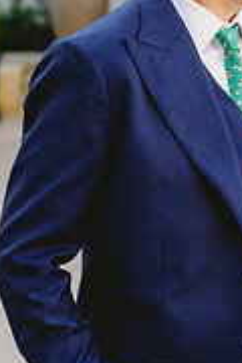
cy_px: 145
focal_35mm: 160
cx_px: 250
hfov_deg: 8.5
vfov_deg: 12.8
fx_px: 1613
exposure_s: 1/500
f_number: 4
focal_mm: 64
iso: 500
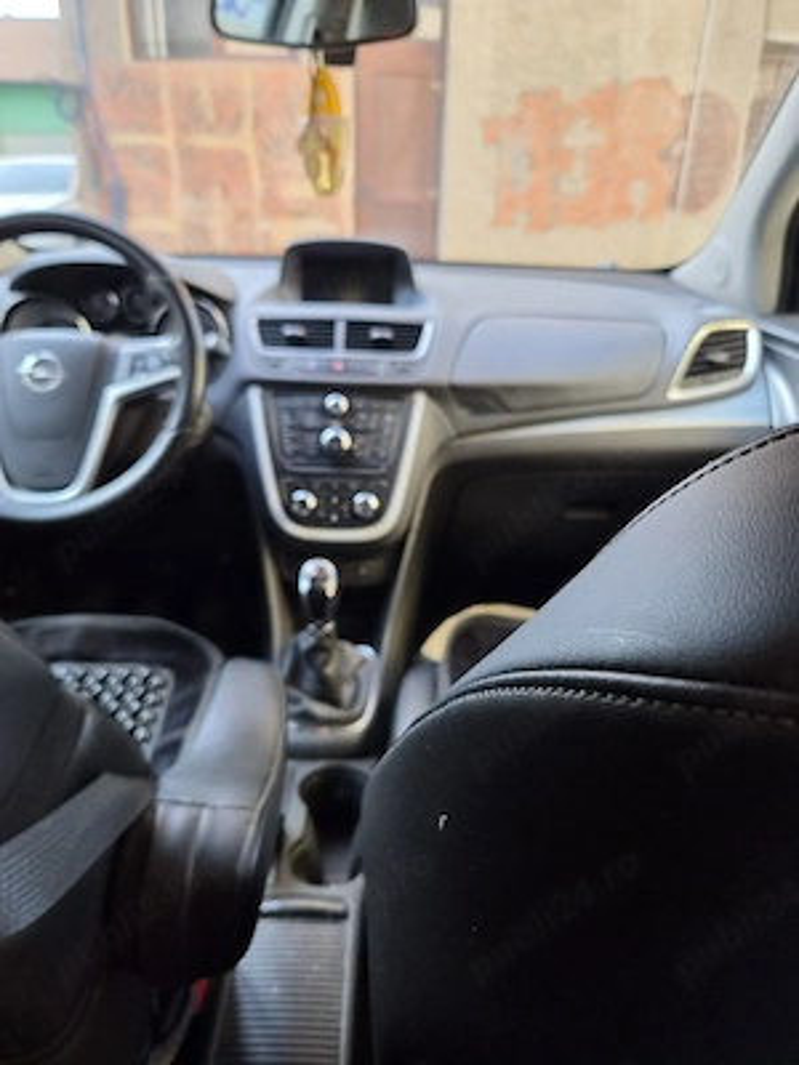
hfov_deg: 58.9
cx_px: 400
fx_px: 708
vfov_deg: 73.9
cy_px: 532
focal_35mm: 23
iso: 160
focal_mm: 5.4
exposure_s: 1/182
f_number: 1.8
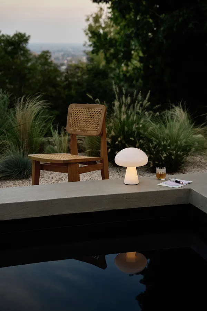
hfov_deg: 21.6
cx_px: 104
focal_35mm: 63
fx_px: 543
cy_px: 156
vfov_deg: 31.9
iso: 640
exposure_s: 1/500
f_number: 4
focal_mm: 63
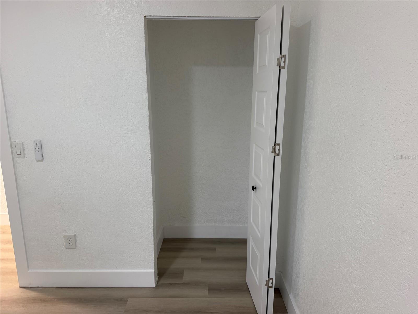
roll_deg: -0.4
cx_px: 209
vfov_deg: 56.8
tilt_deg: -13.1
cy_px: 157
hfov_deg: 71.6
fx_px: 290
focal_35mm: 24
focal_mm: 6.76
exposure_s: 1/60
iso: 125
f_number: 1.78
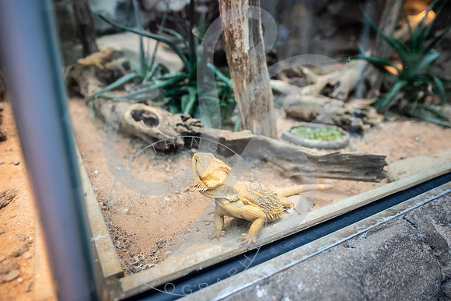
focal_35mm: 24
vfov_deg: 53.2
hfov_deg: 73.7
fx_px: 301
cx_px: 226
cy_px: 150
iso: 1000
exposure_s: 1/250
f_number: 2.8
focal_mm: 24
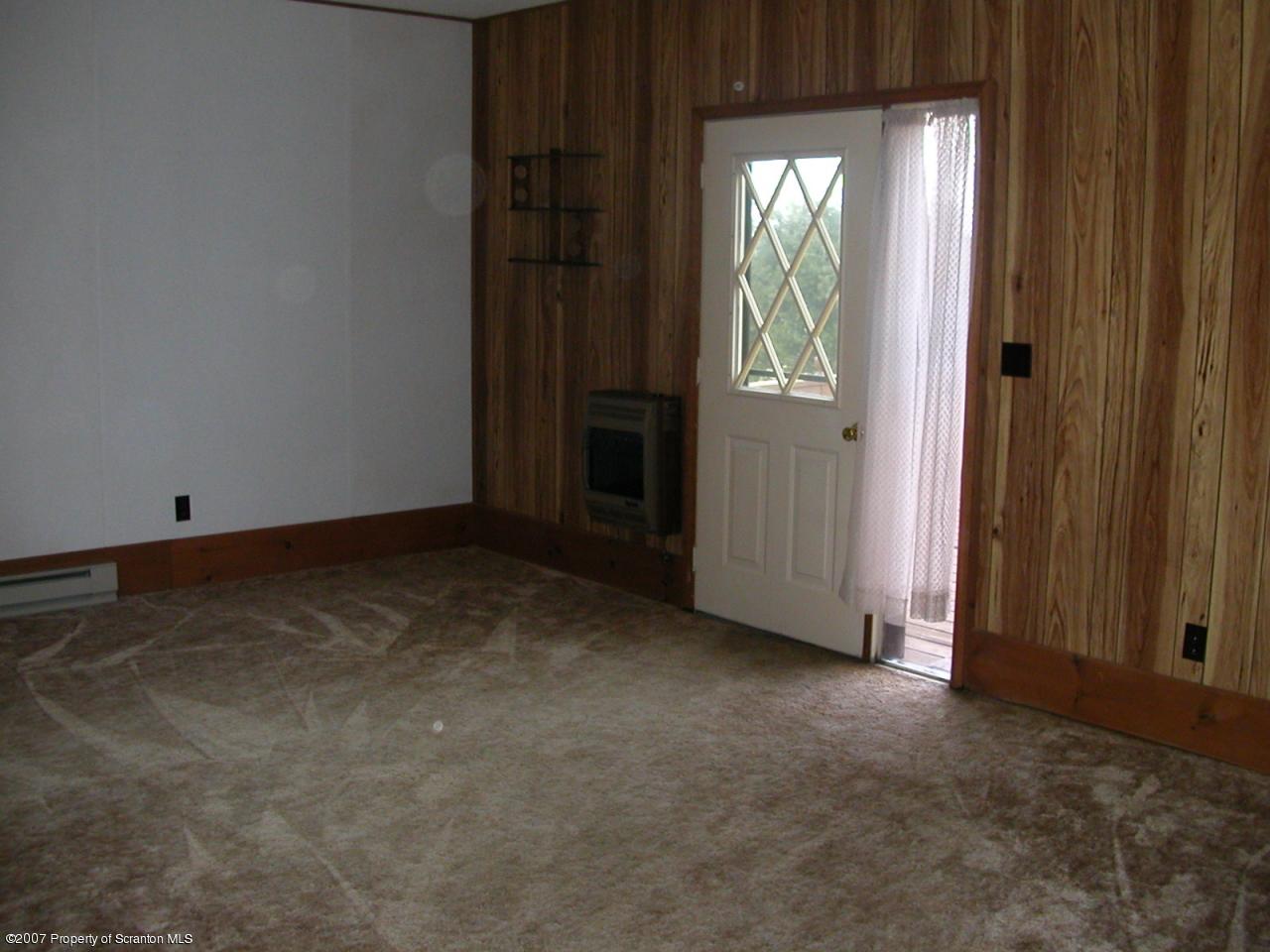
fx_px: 1357
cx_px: 635
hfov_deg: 50.1
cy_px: 476
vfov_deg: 38.7
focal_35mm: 37
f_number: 2.7
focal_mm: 5.6
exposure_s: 1/59.9
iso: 200
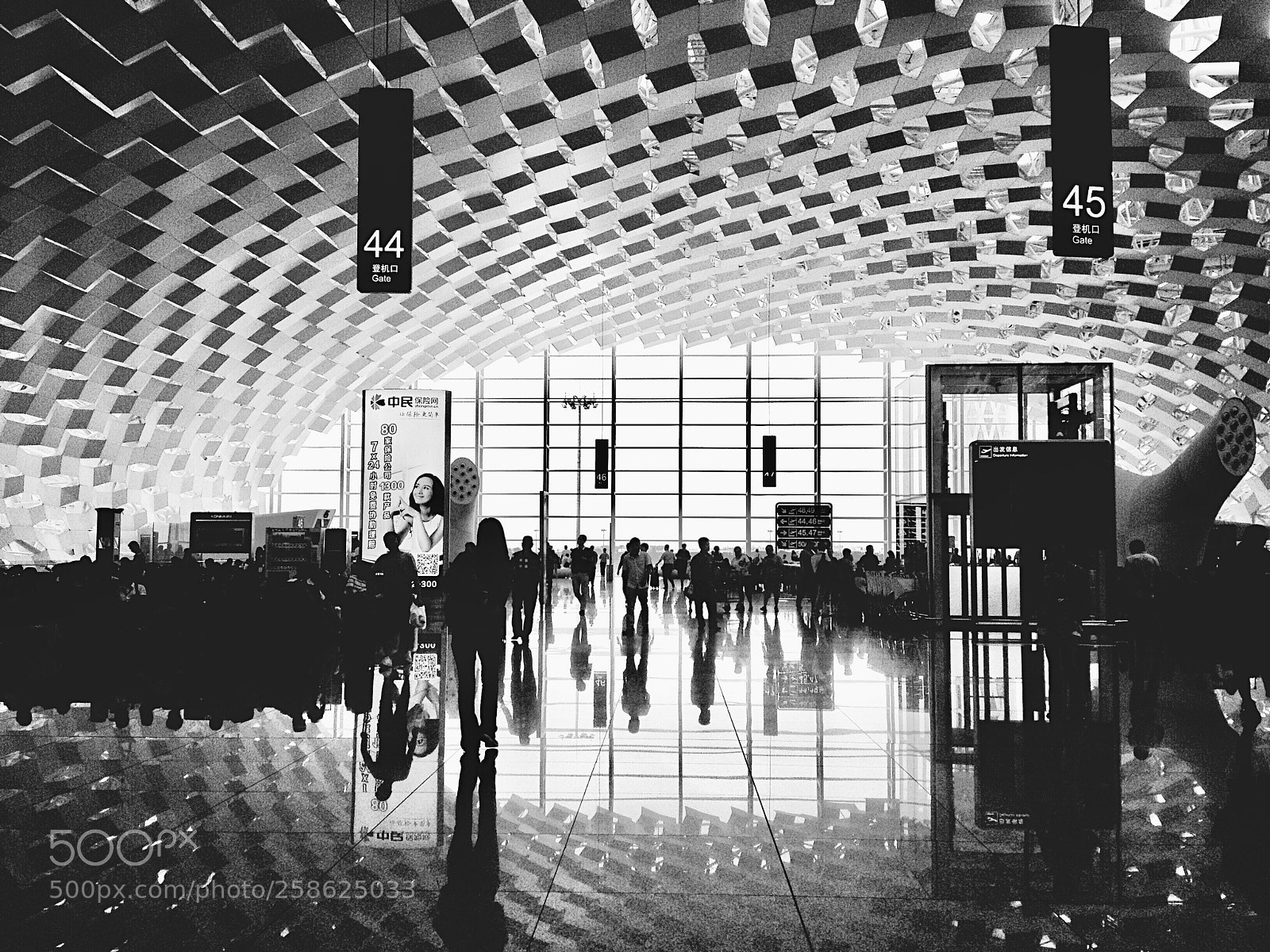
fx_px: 1284
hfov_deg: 52.6
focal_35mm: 35
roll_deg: -1.1
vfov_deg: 40.7
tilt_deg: +2.5
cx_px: 635
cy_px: 476
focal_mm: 4.28
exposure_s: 1/336
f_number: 2.4
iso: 50
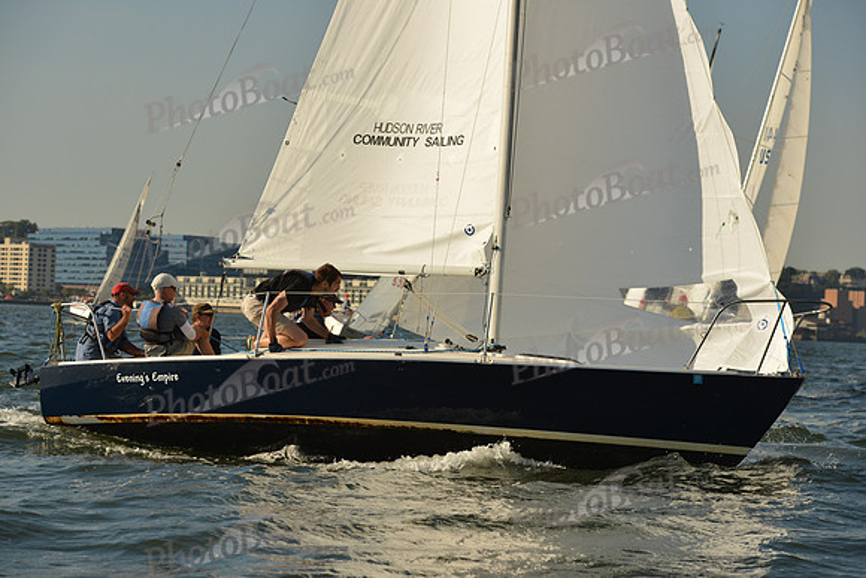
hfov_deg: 21.5
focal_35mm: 95
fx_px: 2286
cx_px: 433
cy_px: 289
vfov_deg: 14.4
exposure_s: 1/1250
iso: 400
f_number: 6.3
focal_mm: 95
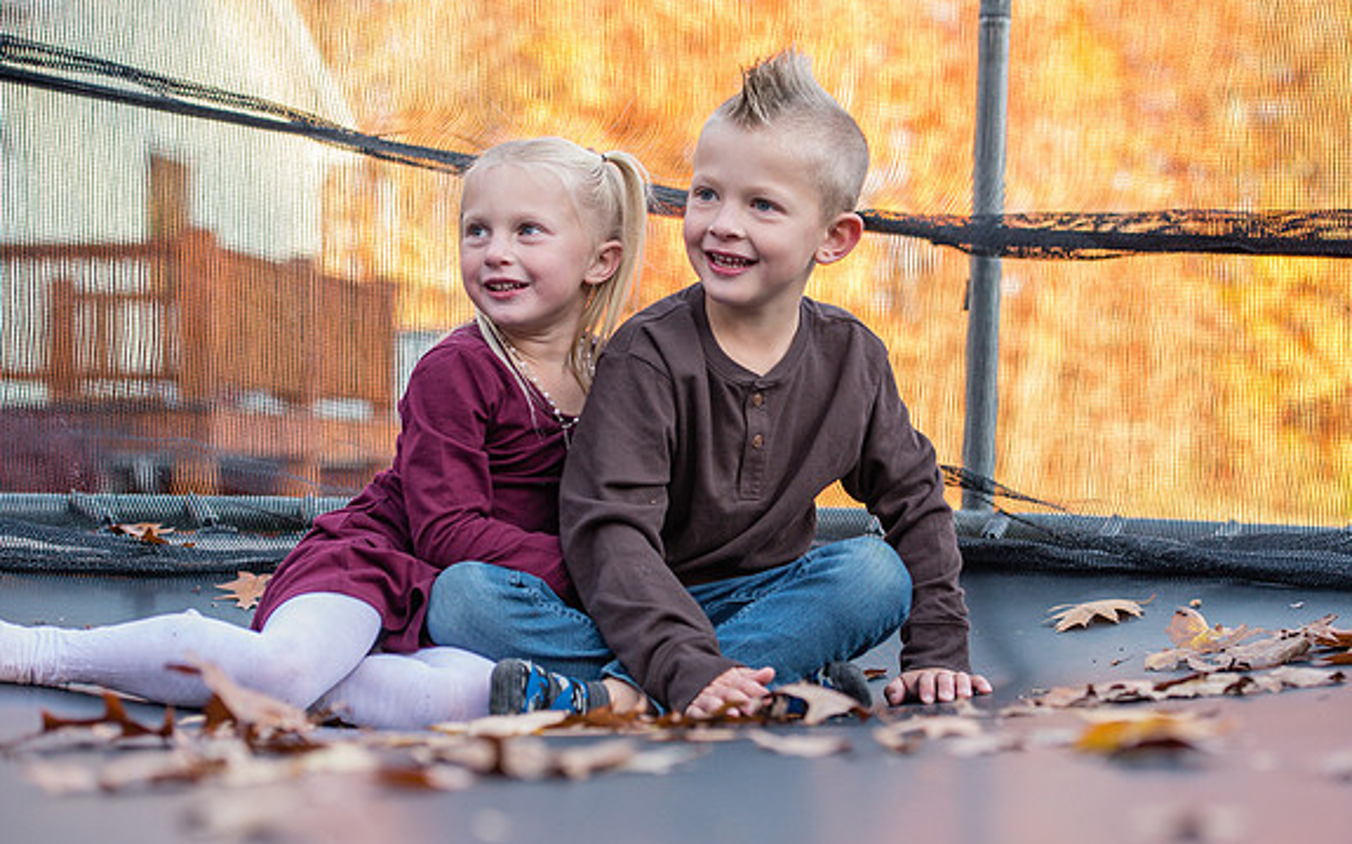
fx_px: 2984
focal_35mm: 81
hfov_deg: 25.5
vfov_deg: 16.1
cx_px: 758
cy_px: 468
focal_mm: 70
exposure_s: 1/250
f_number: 3.5
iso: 800
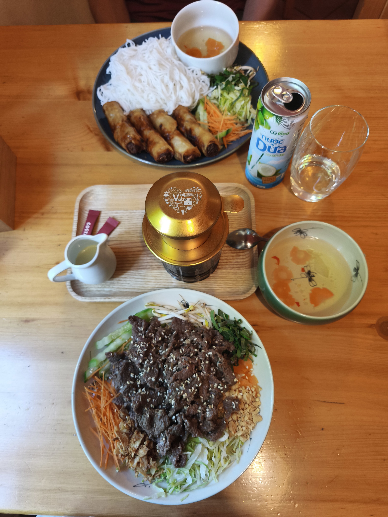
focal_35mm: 23
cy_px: 258
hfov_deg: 58.9
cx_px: 194
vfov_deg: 73.9
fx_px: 344
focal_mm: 5.35
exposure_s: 1/50
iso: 320
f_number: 1.7
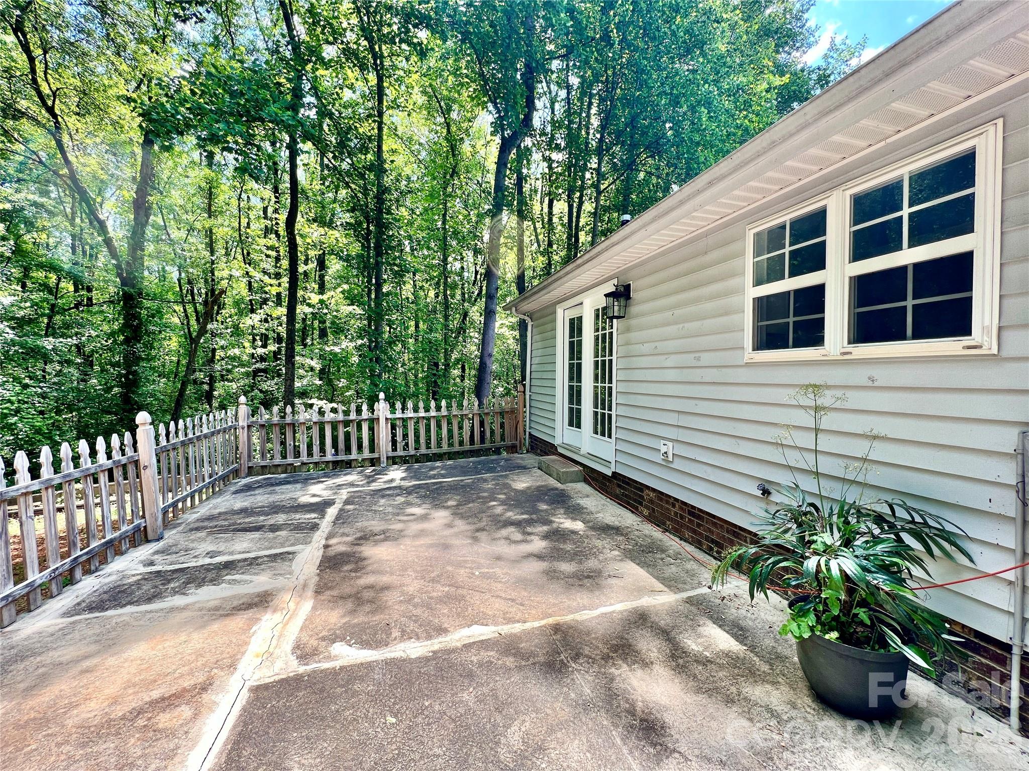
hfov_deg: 106.2
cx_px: 514
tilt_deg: -1.9
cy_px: 386
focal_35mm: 13
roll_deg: -0.1
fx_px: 386
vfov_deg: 89.9
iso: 32
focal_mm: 1.57
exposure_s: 1/253
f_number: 1.8
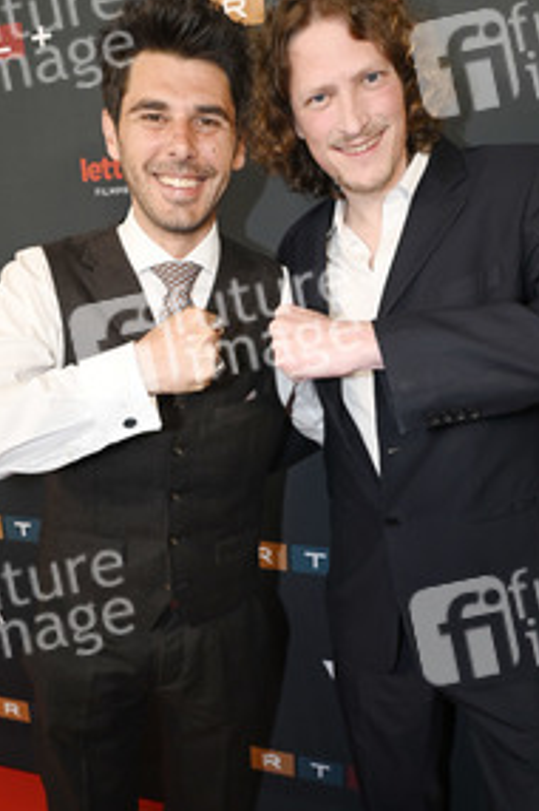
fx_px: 804
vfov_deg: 53.3
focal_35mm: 36
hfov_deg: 37.0
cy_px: 476
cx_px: 298
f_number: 6.3
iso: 1250
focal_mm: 25.5
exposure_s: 1/160
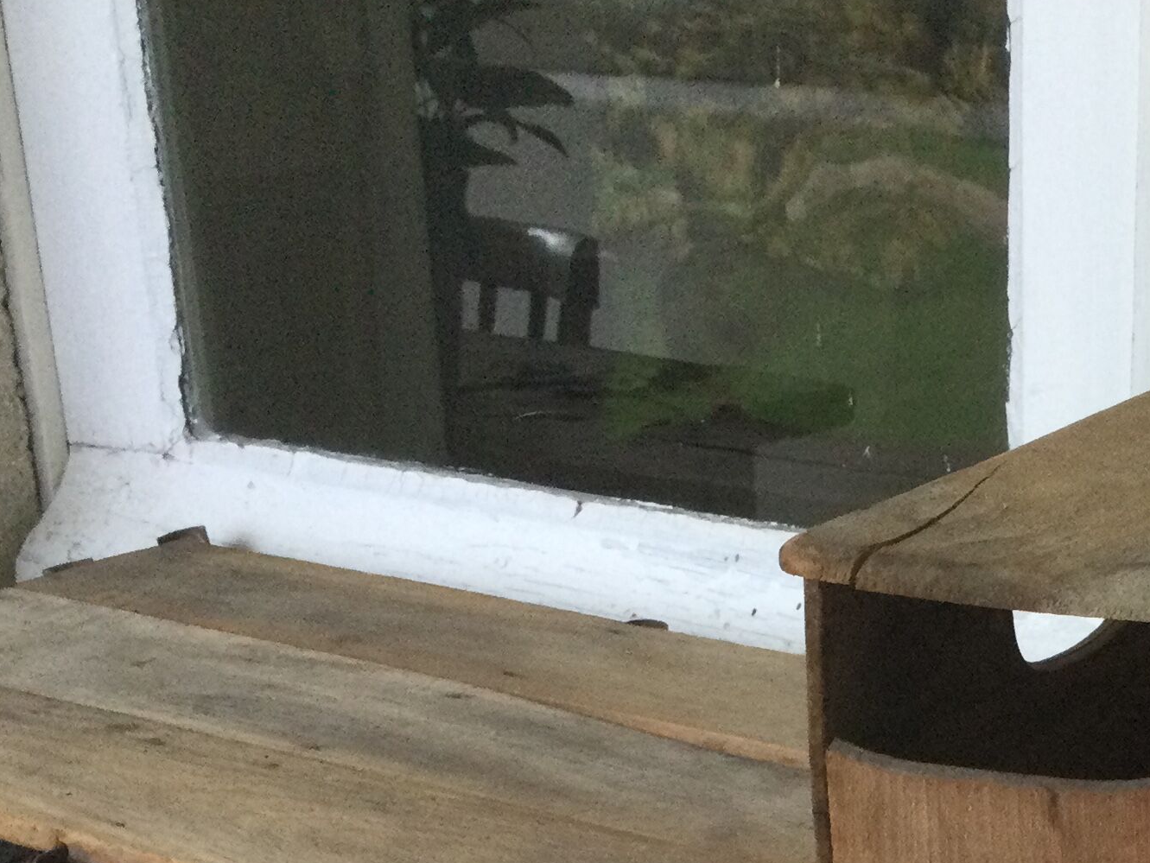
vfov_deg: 18.4
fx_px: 2526
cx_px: 1062
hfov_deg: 24.8
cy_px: 1048
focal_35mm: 76
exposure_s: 1/33
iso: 50
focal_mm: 3.3
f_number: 2.4
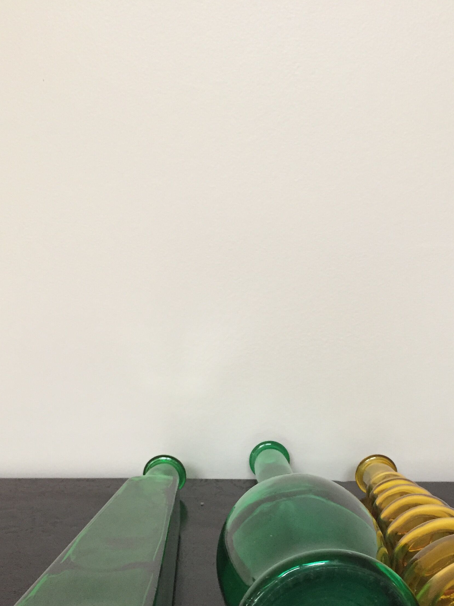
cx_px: 283
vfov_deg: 42.7
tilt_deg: -18.4
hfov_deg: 33.4
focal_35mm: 43
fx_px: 752
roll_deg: +0.4
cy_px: 442
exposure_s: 1/33
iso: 250
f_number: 2.2
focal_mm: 4.15
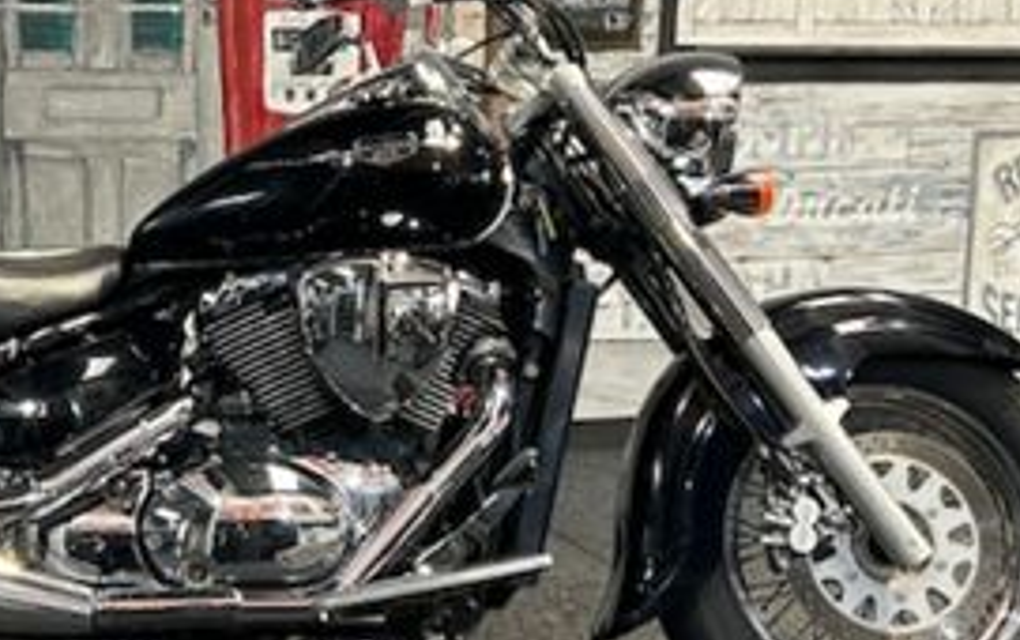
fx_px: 1809
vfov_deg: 20.1
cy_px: 309
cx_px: 222
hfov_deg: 30.8
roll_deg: -0.4
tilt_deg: -8.1
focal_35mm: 65
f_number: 1.5
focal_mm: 5.7
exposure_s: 1/50
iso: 80
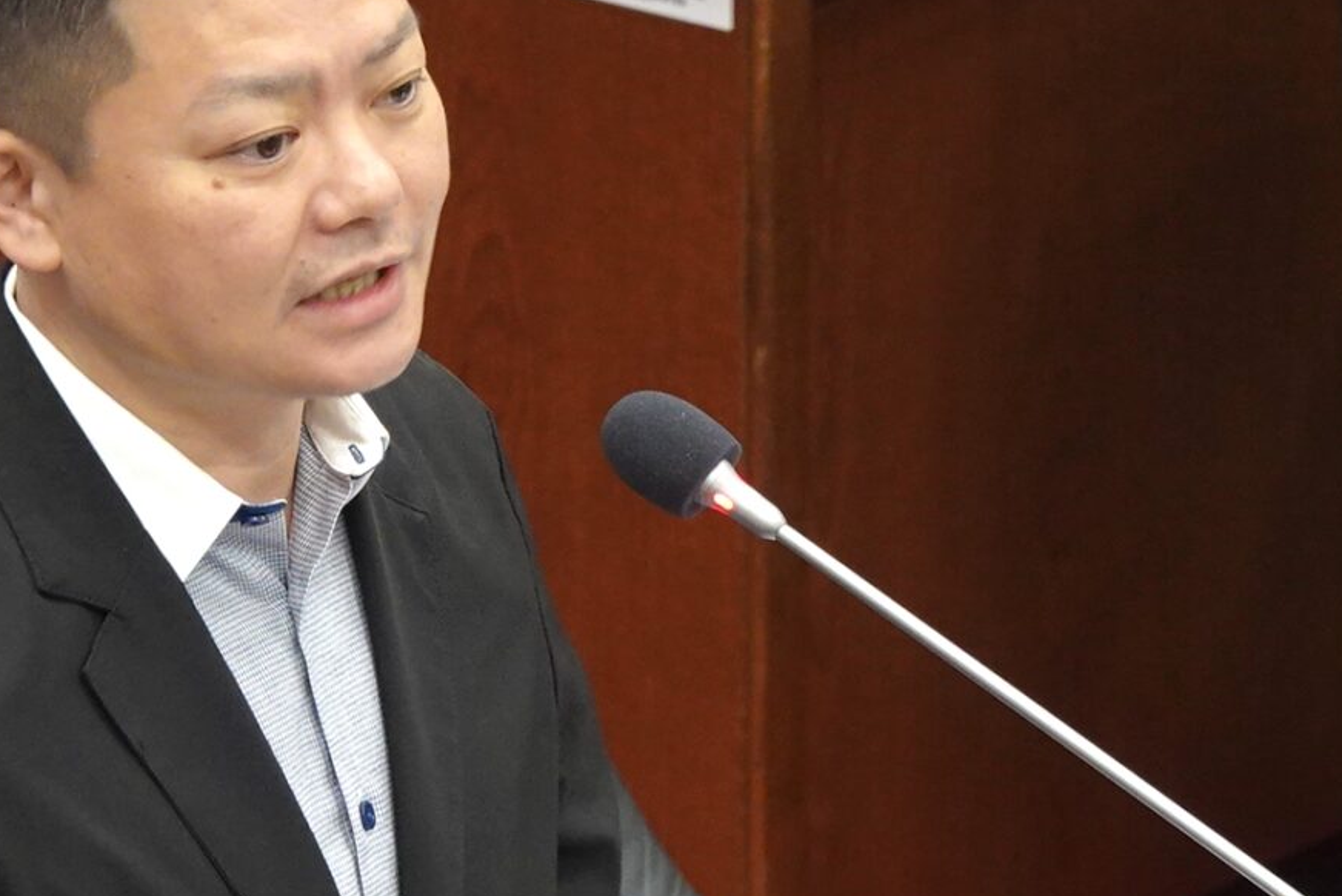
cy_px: 754
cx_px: 891
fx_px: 37325
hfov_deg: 2.1
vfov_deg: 1.4
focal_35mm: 1001
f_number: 4
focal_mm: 124.94
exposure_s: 1/40
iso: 800
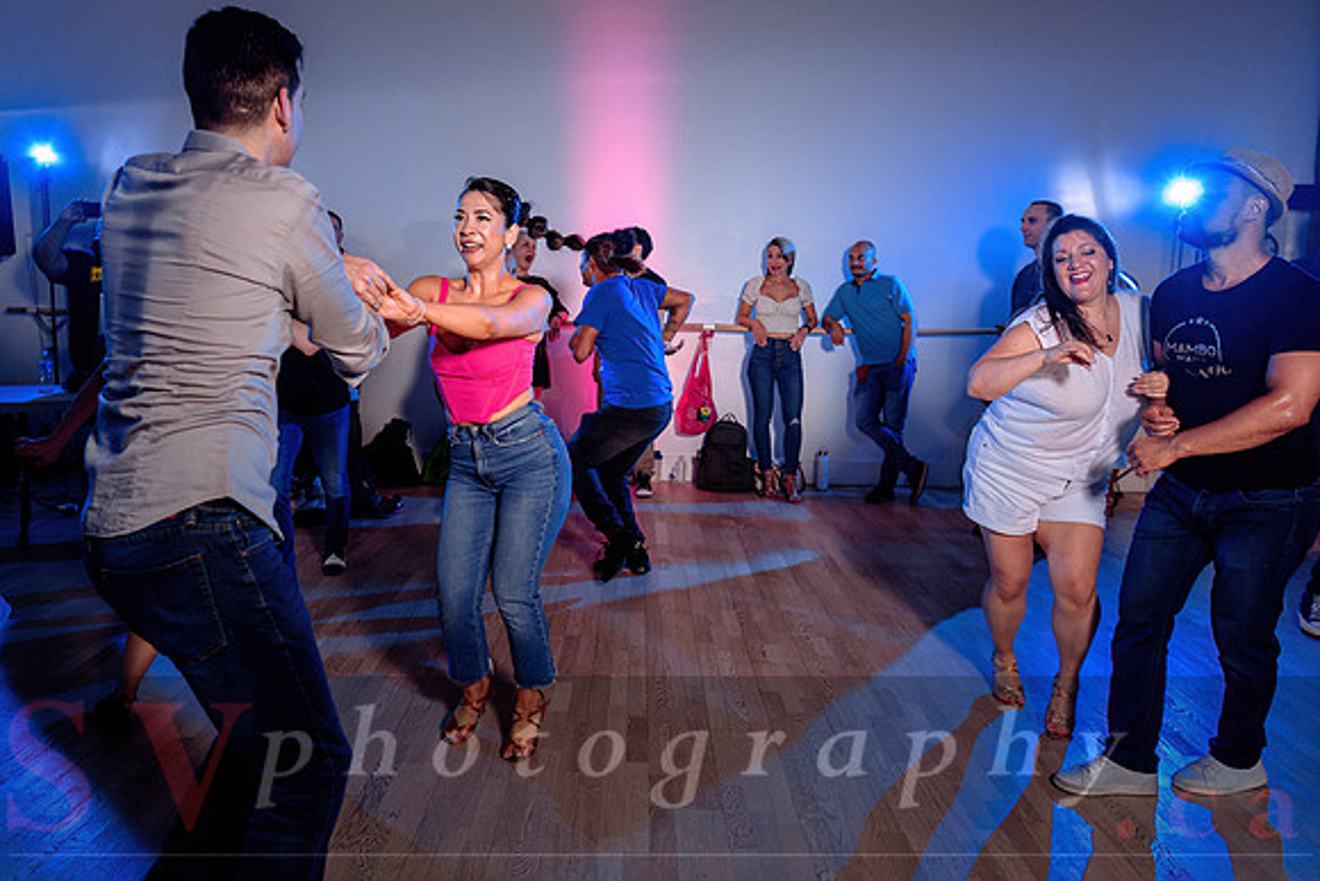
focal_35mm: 28
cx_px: 609
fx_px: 1027
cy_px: 407
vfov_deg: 46.4
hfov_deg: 65.4
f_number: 2.8
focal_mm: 26
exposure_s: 1/100
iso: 800
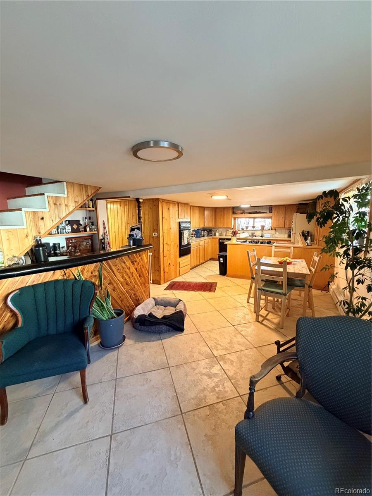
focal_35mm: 14
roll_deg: +1.6
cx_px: 186
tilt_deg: -7.8
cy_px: 248
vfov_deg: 102.1
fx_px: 201
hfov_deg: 85.7
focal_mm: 2.22
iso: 800
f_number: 2.2
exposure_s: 1/60
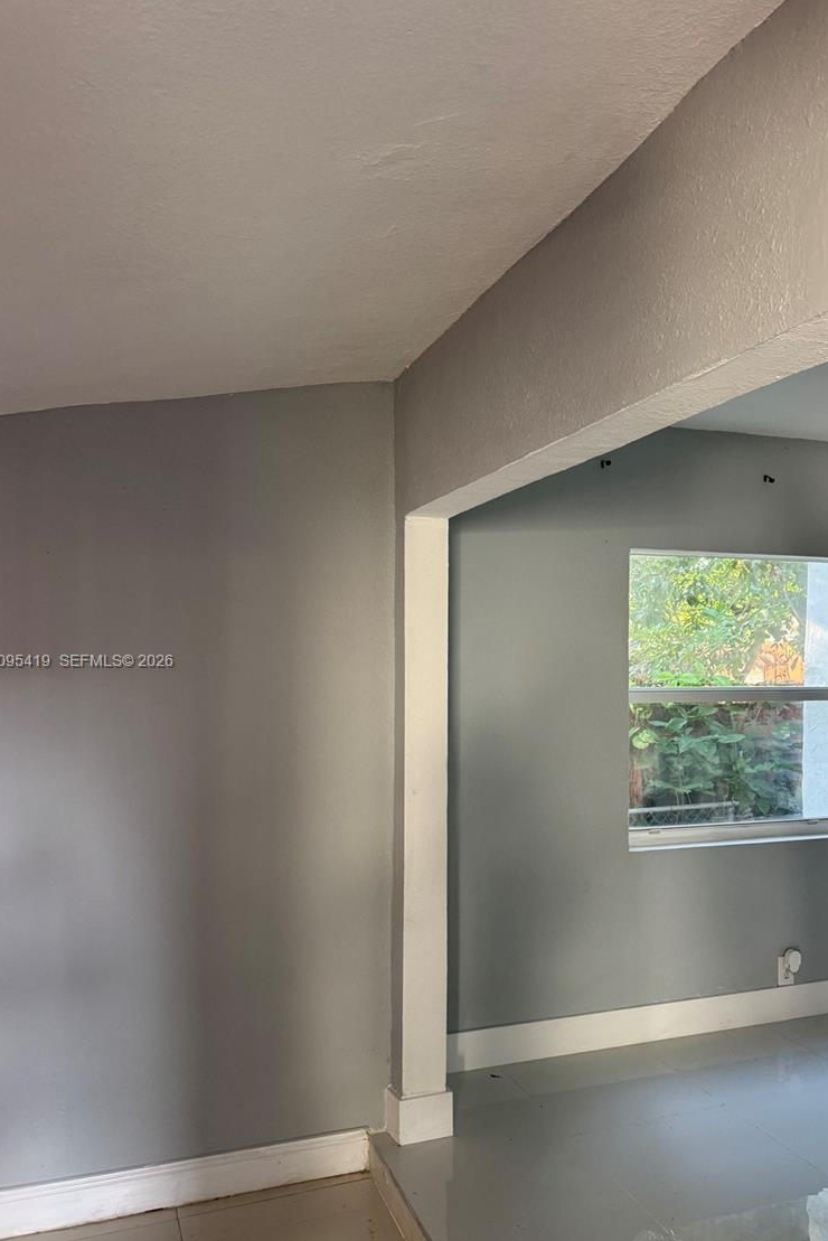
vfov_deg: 67.3
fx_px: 931
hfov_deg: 47.8
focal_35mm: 27
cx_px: 470
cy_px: 662
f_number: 1.78
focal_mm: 6.76
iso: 200
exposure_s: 1/64
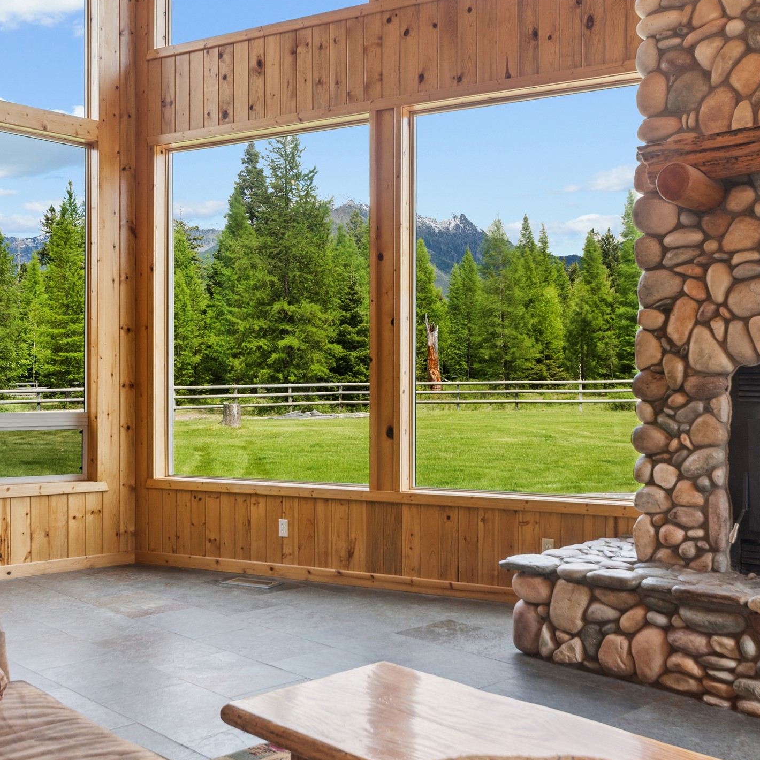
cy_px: 379
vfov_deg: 42.8
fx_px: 969
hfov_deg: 42.8
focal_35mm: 39
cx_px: 409
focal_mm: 20
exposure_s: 1/200
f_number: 6.3
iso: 100
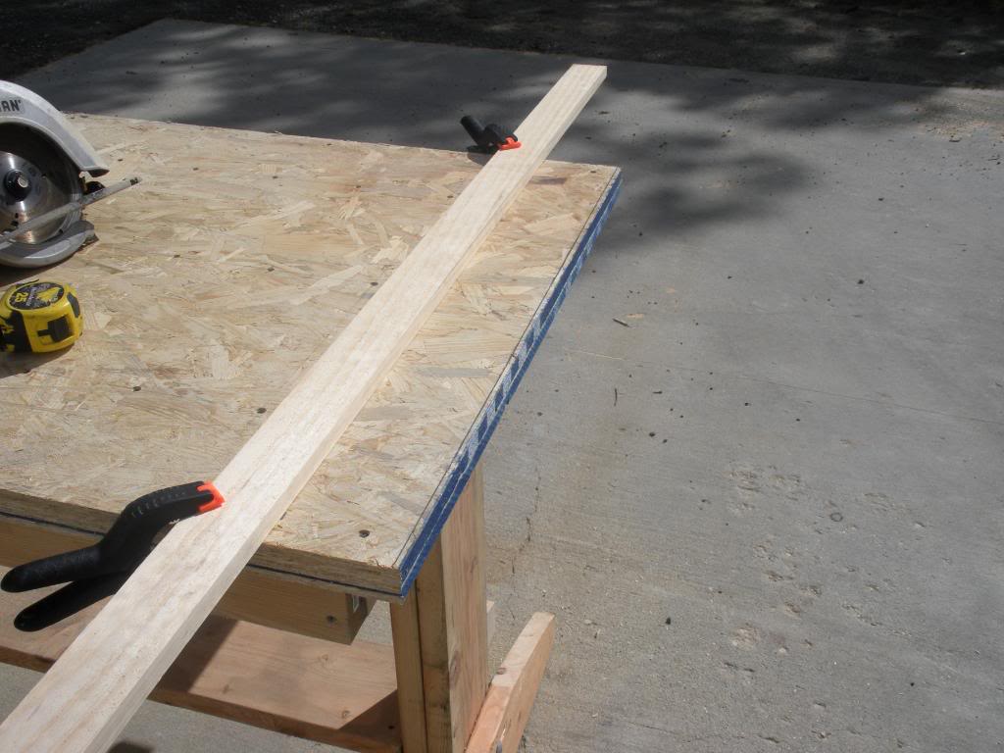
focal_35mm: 36
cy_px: 376
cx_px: 502
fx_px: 1044
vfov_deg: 39.7
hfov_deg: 51.4
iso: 64
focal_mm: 6.3
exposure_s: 1/768
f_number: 5.6
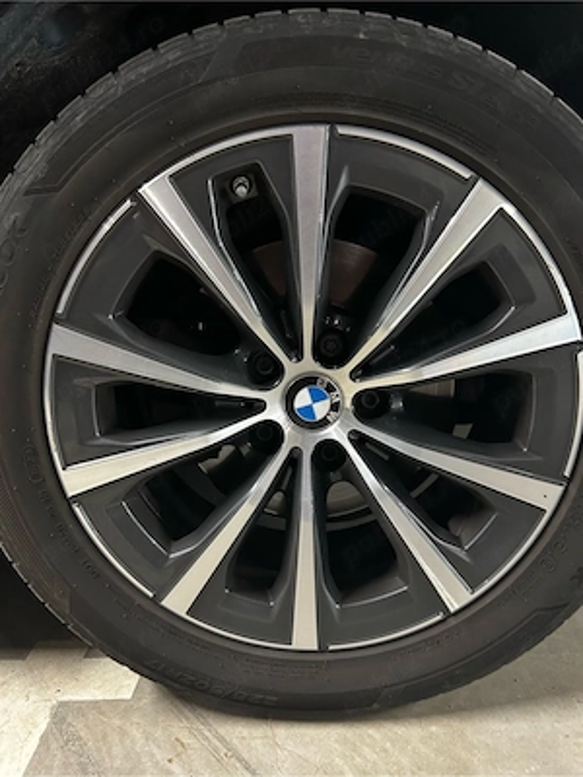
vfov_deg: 67.3
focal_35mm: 26
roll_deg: +1.6
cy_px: 388
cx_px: 292
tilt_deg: -13.8
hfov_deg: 53.1
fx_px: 584
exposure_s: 1/33
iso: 400
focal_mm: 5.7
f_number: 1.5
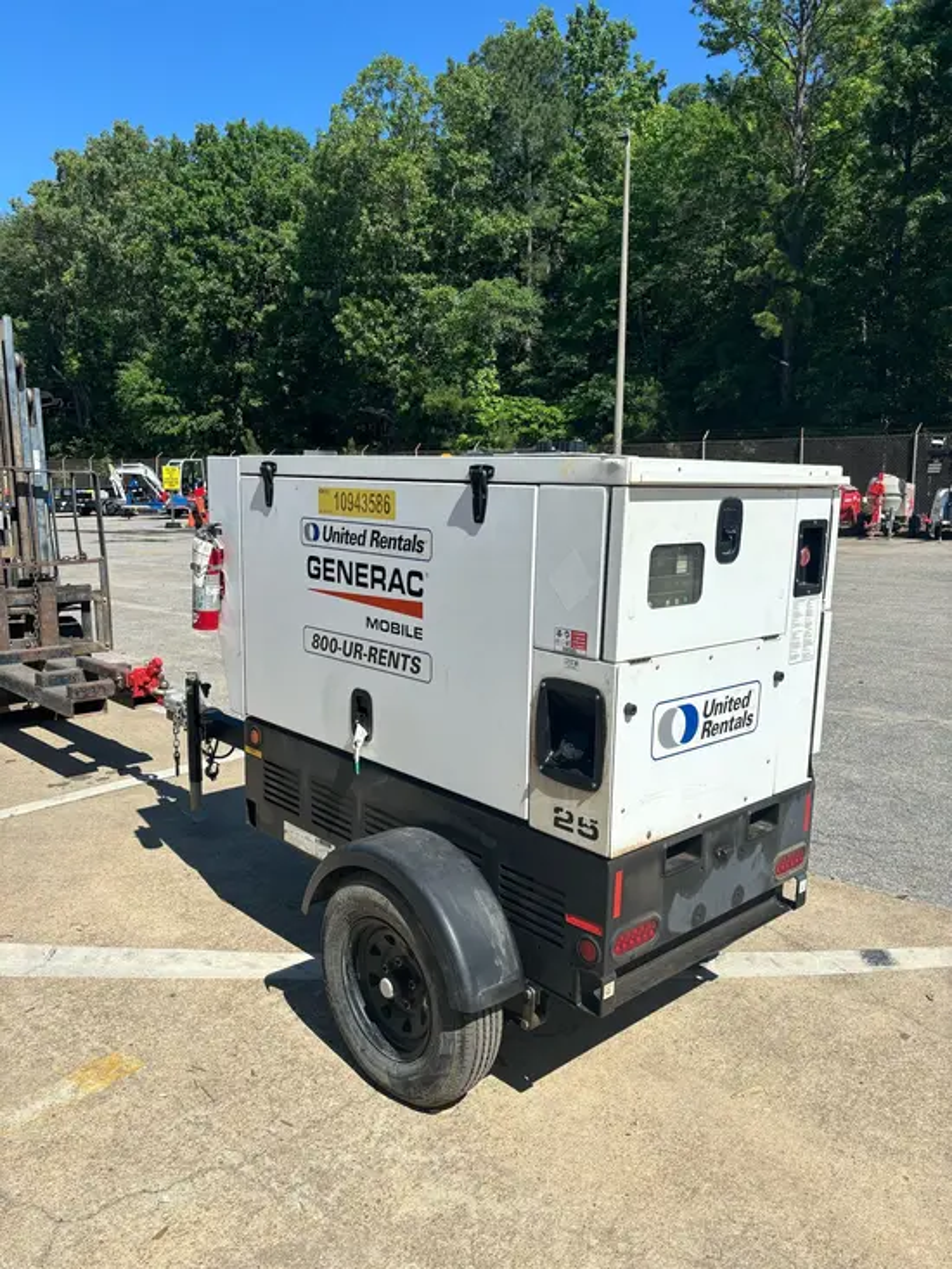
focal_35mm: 26
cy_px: 634
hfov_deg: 53.1
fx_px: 953
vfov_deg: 67.3
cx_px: 476
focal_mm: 5.96
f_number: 1.6
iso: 50
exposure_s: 1/4425
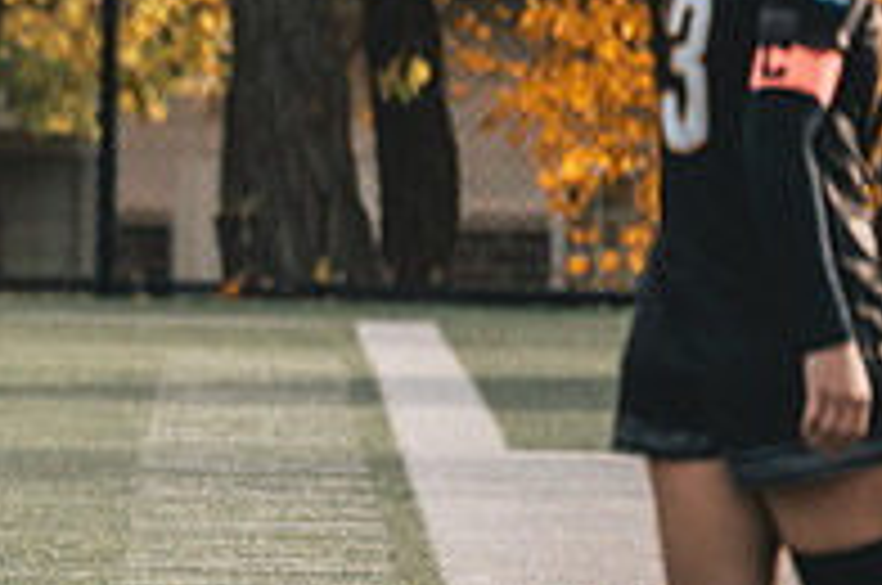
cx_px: -328
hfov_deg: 1.7
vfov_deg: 1.1
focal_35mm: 1198
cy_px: 191
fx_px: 29303
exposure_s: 1/1250
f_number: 6.3
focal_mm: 400
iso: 800
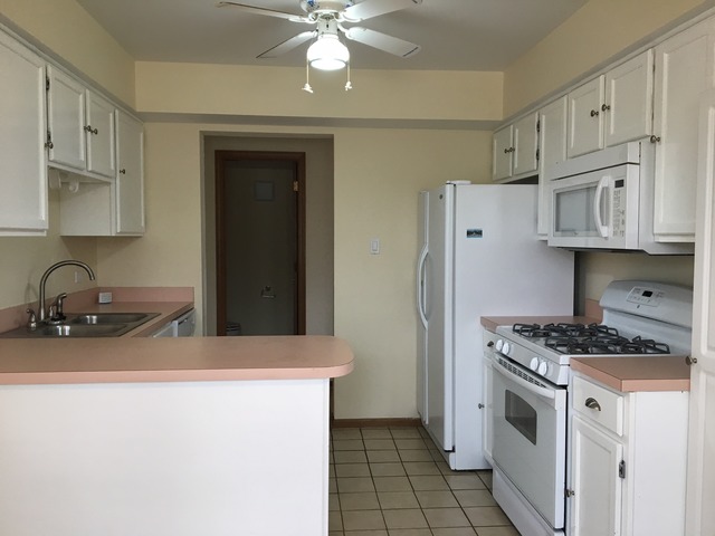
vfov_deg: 48.2
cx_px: 358
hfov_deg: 61.7
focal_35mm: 29
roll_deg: +0.0
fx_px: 599
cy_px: 268
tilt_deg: -2.1
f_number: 2.2
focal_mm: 4.15
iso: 40
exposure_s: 1/30
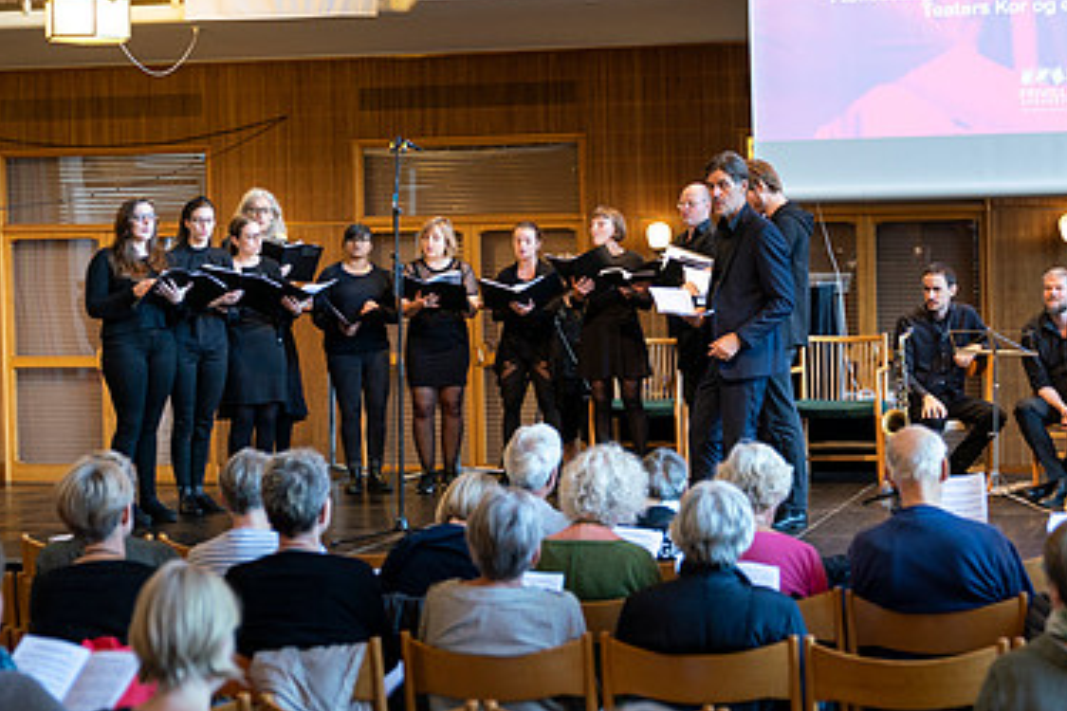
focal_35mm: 68
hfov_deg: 29.3
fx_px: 2015
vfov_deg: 20.0
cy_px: 286
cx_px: 774
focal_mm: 44
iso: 800
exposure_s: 1/160
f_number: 2.8
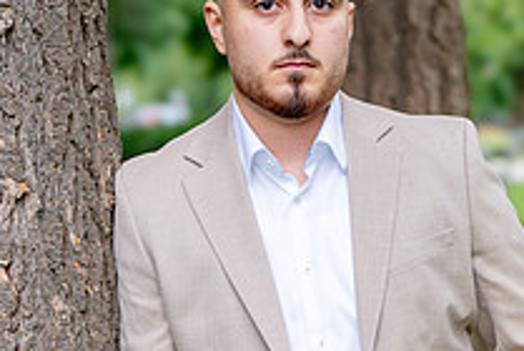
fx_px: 1414
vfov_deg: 14.1
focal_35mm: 97
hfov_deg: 20.5
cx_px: 479
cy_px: 280
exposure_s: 1/1000
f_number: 2
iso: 200
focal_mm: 35
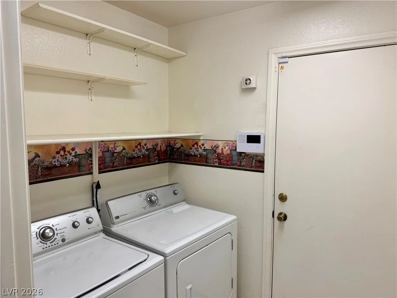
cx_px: 198
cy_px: 149
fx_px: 275
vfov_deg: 56.8
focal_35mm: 24
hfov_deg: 71.6
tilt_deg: -5.4
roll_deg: -0.1
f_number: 1.78
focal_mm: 6.76
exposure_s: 1/120
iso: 80
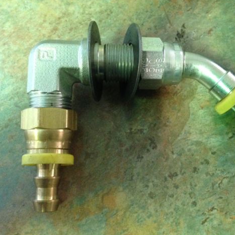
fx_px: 307
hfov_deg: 41.6
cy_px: 116
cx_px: 145
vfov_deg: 41.9
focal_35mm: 40
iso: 500
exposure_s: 1/15
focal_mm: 4.12
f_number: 2.4
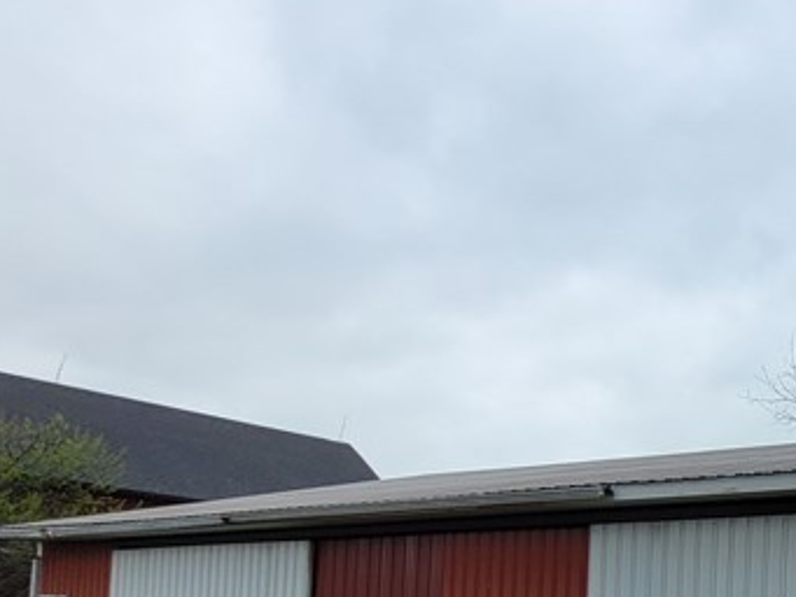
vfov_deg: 32.7
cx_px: 1071
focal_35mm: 39
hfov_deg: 33.0
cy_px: 644
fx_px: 897
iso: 40
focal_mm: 1.74
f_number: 2.2
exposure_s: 1/390
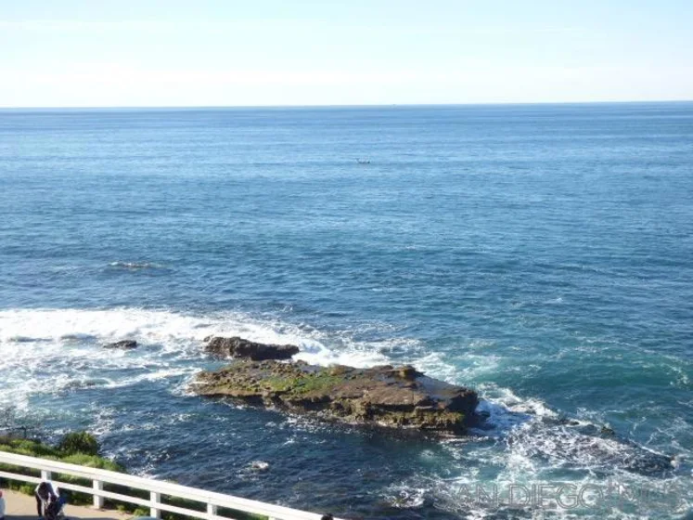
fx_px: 1061
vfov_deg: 27.5
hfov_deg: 36.2
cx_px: 346
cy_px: 260
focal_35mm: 53
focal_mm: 9.51
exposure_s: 1/800
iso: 200
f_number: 3.9
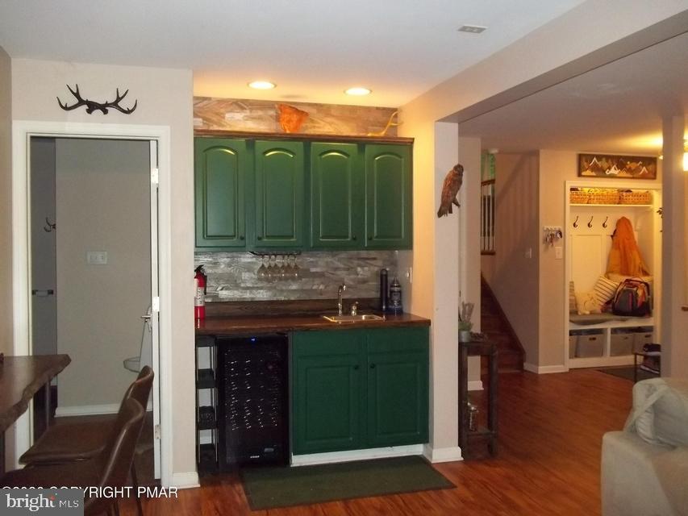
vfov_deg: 44.2
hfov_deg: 56.8
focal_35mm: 32
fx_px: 636
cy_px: 258
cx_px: 344
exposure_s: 1/30
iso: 400
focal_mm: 5.7
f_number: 2.9
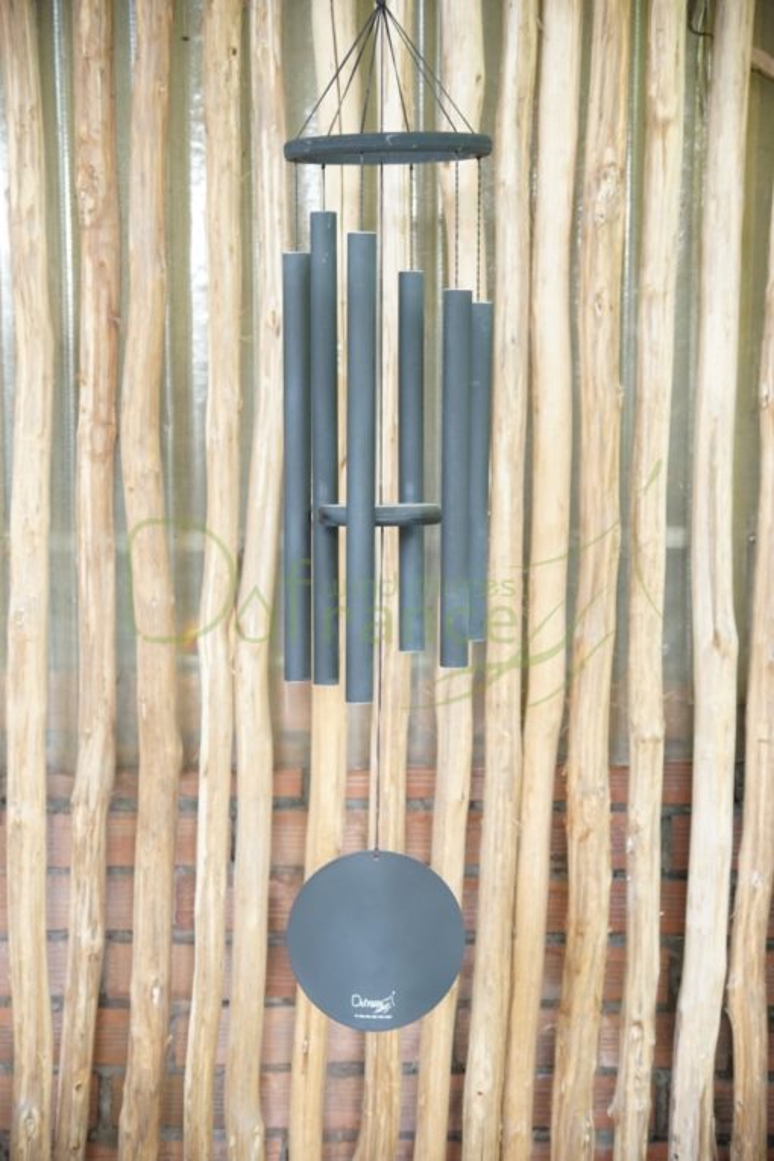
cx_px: 387
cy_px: 580
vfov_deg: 33.4
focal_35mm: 60
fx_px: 1935
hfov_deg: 22.6
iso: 1600
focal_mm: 60
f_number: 4.5
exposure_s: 1/30
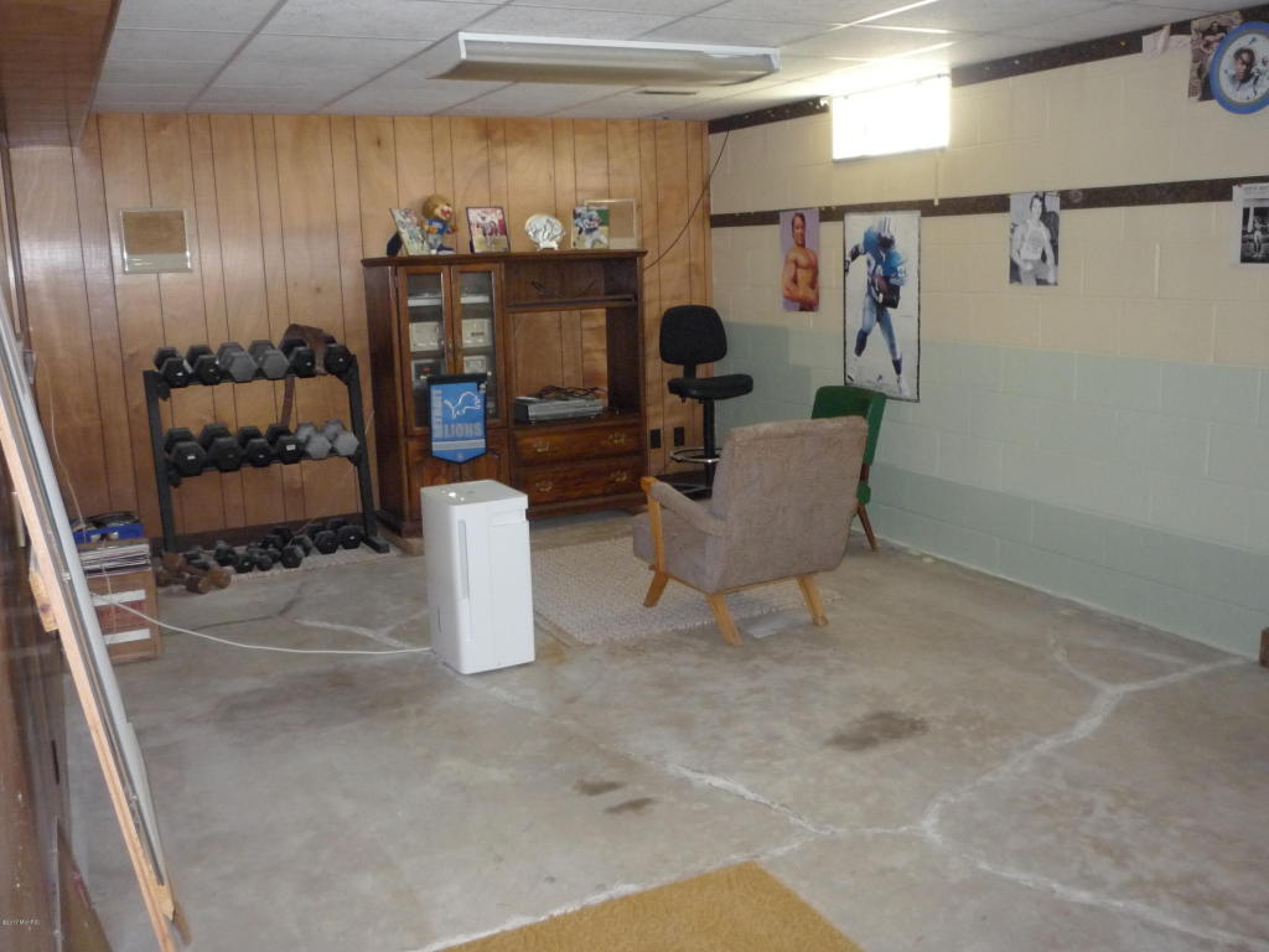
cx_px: 634
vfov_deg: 44.2
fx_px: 1173
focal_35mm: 32
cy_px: 476
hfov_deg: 56.8
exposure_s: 1/8
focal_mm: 5.2
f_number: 3.3
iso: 320
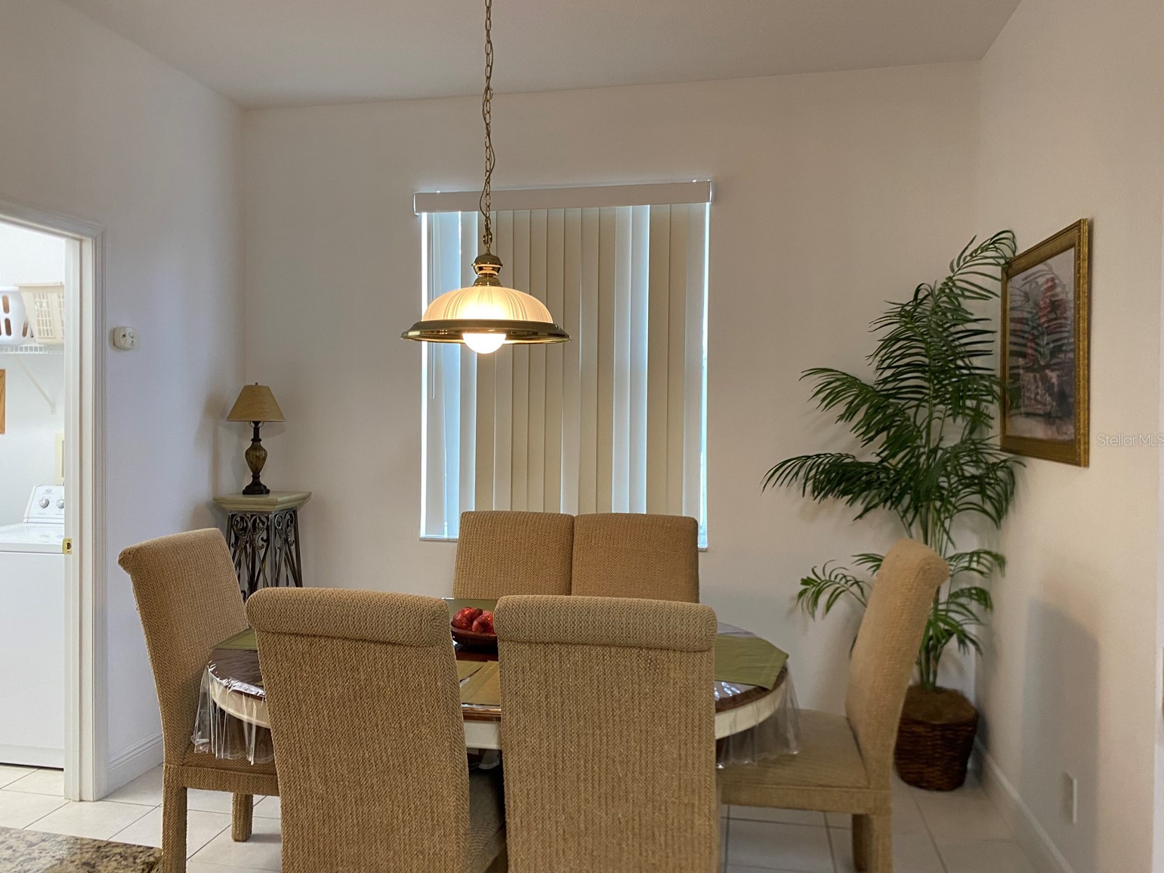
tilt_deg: +0.1
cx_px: 564
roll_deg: +0.0
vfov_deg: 51.4
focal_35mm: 27
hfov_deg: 65.3
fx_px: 908
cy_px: 440
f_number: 1.8
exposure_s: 1/60
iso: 125
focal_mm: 4.25
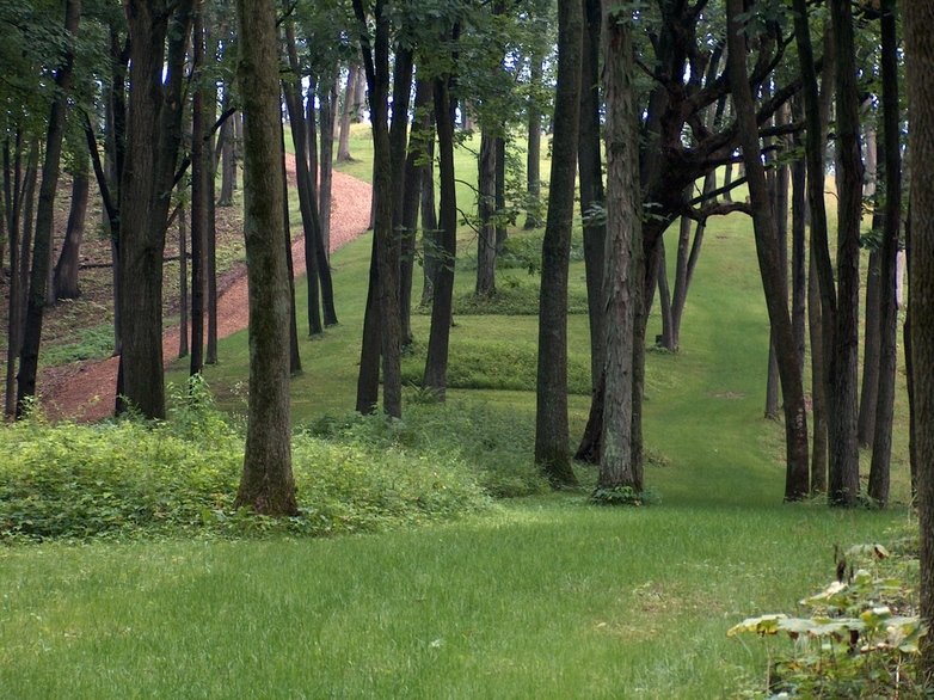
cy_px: 350
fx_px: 3668
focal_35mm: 136
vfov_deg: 10.9
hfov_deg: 14.5
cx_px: 467
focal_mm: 27.85
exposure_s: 1/75.2
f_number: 3
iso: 200
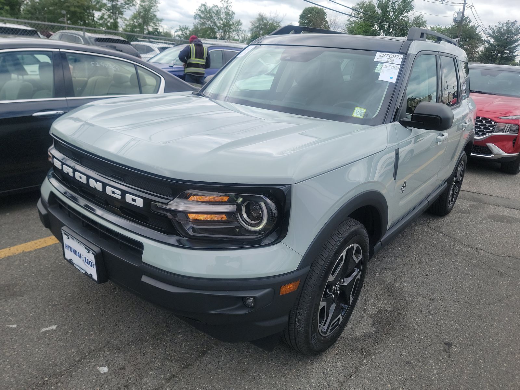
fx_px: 361
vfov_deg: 56.8
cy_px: 195
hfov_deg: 71.6
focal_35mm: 24
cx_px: 260
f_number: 1.8
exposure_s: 1/520
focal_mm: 6.7
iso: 50
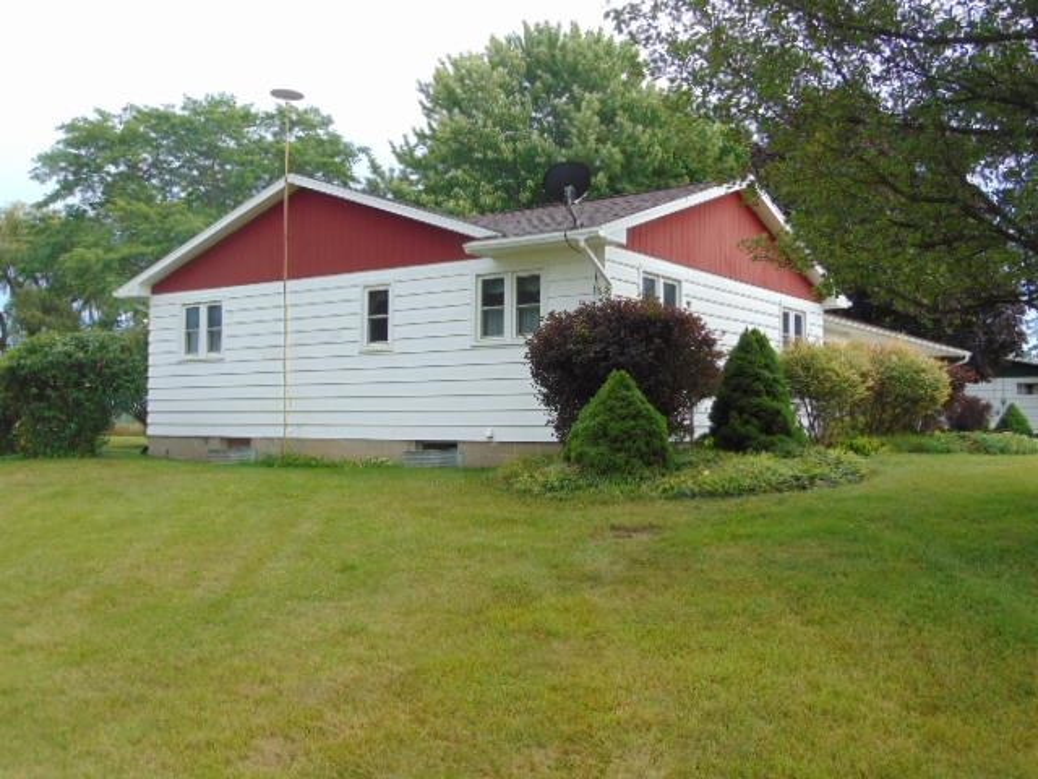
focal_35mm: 35
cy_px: 390
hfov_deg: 52.6
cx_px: 519
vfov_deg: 40.7
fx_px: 1050
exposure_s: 1/125
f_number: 3.2
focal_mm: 6.3
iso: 80
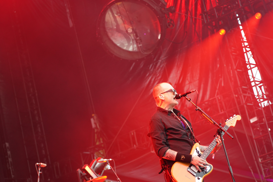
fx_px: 796
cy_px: 91
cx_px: 136
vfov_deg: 13.0
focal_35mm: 105
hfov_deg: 19.5
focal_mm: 105
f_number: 4
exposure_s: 1/160
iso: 2500
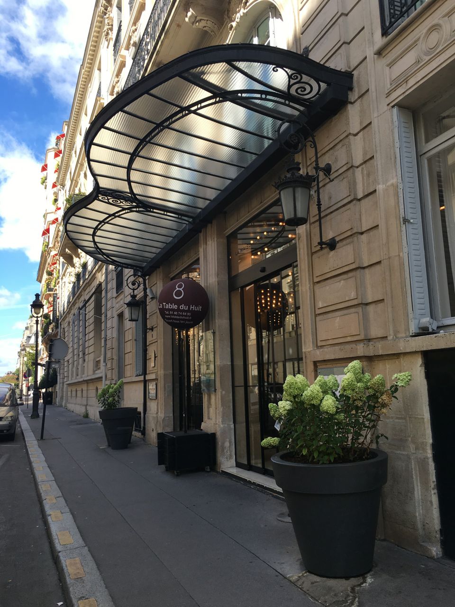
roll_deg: +1.1
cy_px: 304
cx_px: 228
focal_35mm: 29
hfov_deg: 48.2
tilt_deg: +8.4
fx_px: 508
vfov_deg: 61.7
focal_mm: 4.15
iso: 25
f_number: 2.2
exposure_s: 1/527
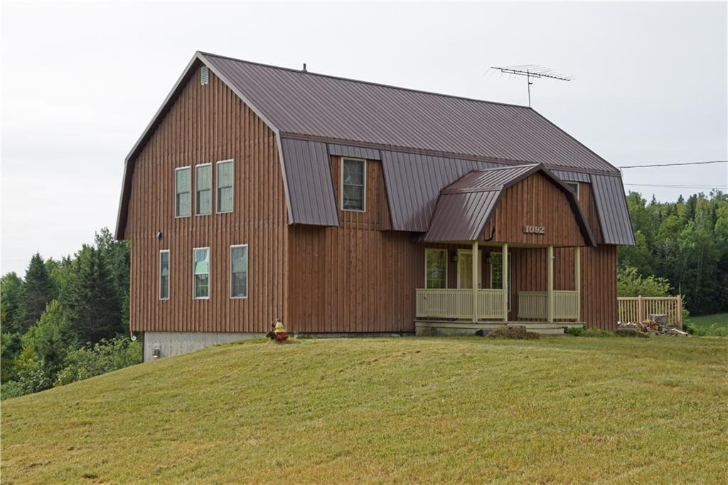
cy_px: 242
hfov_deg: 33.4
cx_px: 364
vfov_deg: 22.6
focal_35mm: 60
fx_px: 1213
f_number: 16
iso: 200
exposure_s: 1/30
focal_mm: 40
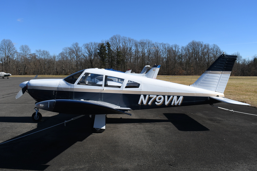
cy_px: 86
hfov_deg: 57.2
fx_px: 236
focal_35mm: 33
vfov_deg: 40.0
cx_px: 128
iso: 250
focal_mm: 22
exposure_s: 1/1000
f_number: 9
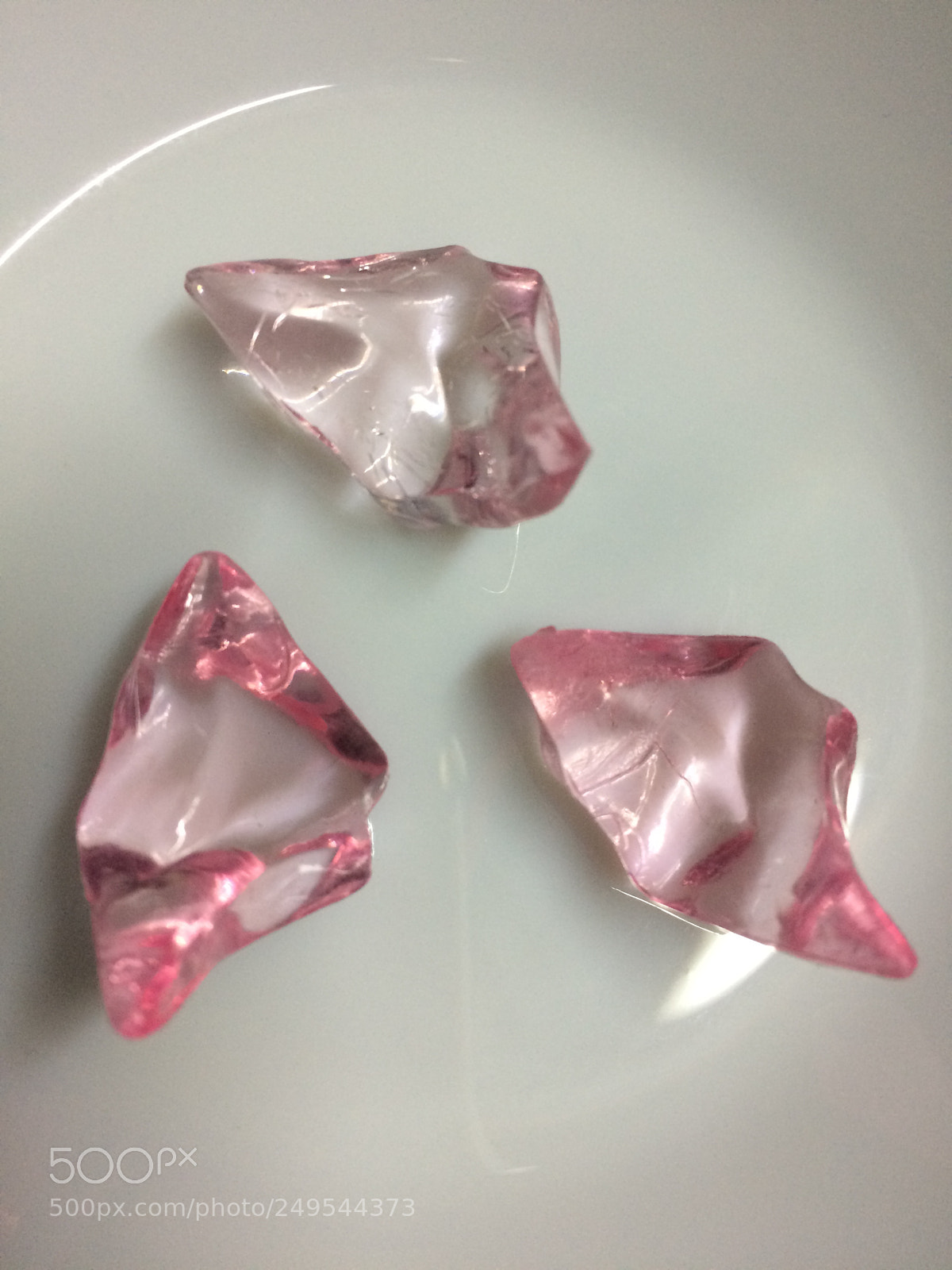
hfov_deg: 48.2
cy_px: 635
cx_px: 476
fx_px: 1063
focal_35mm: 29
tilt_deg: -73.6
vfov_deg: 61.7
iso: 100
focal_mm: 4.15
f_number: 2.2
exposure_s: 1/30
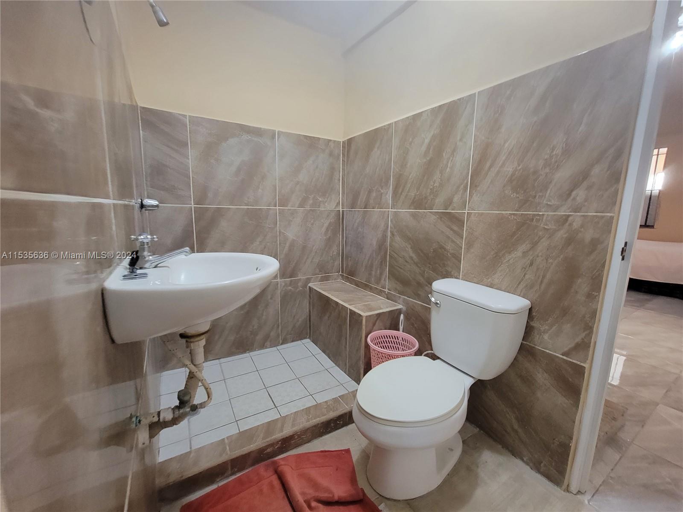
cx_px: 342
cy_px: 256
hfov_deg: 106.2
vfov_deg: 89.9
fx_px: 256
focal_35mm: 13
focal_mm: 2.2
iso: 640
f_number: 2.2
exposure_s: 1/24
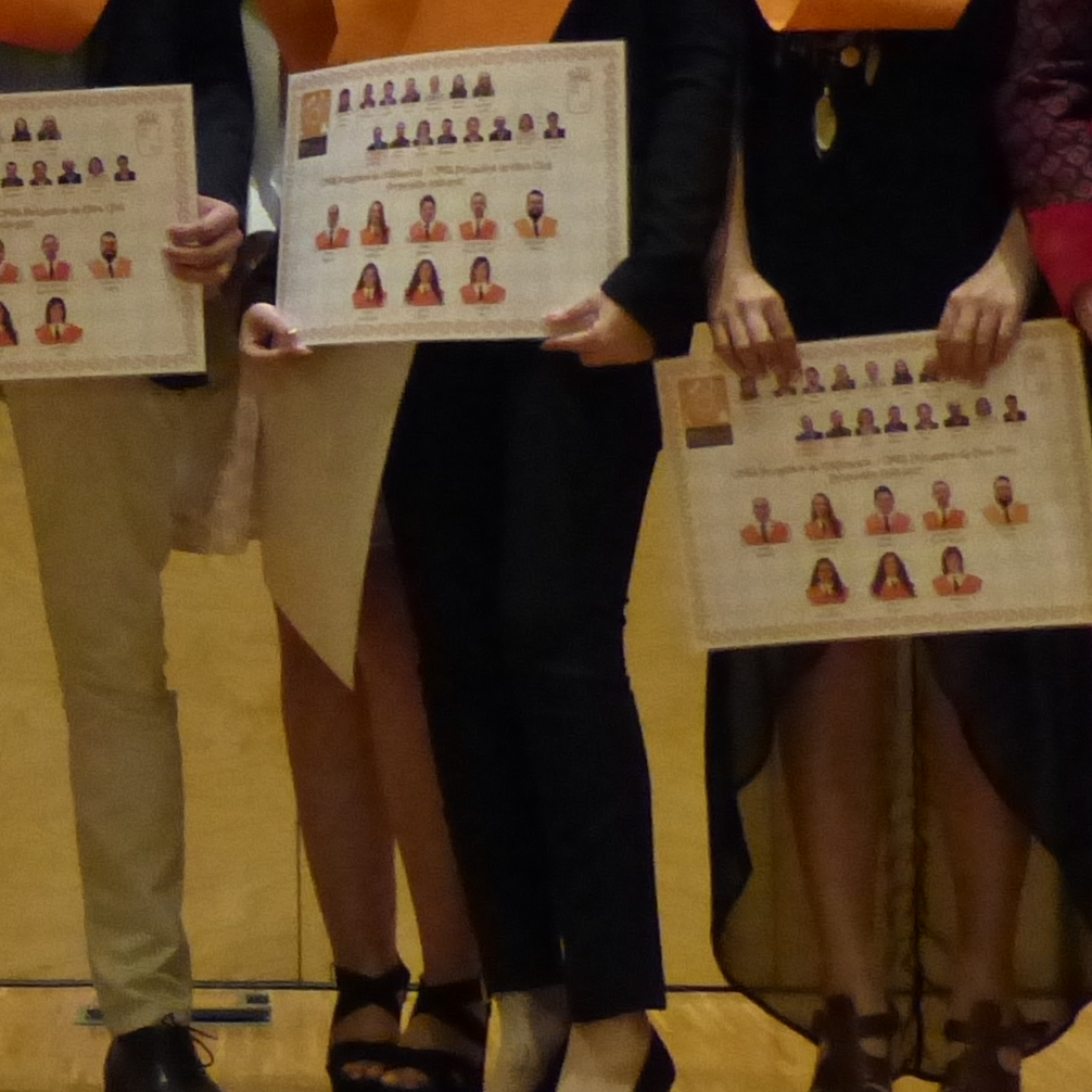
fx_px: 4890
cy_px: 24
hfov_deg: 12.4
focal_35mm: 137
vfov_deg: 12.6
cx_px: -325
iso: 800
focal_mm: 7
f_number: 2.8
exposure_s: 1/20
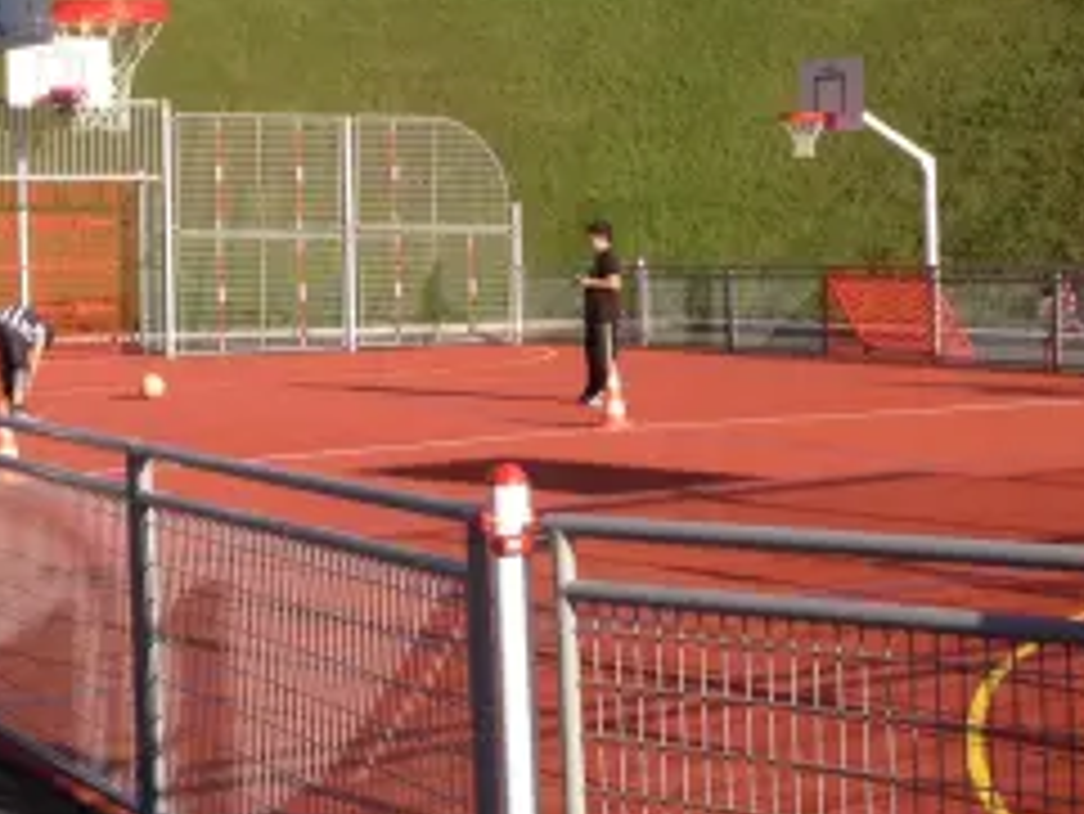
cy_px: 315
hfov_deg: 22.4
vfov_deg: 17.0
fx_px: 2726
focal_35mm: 87
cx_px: 666
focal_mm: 4.28
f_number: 2.4
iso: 50
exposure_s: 1/1022
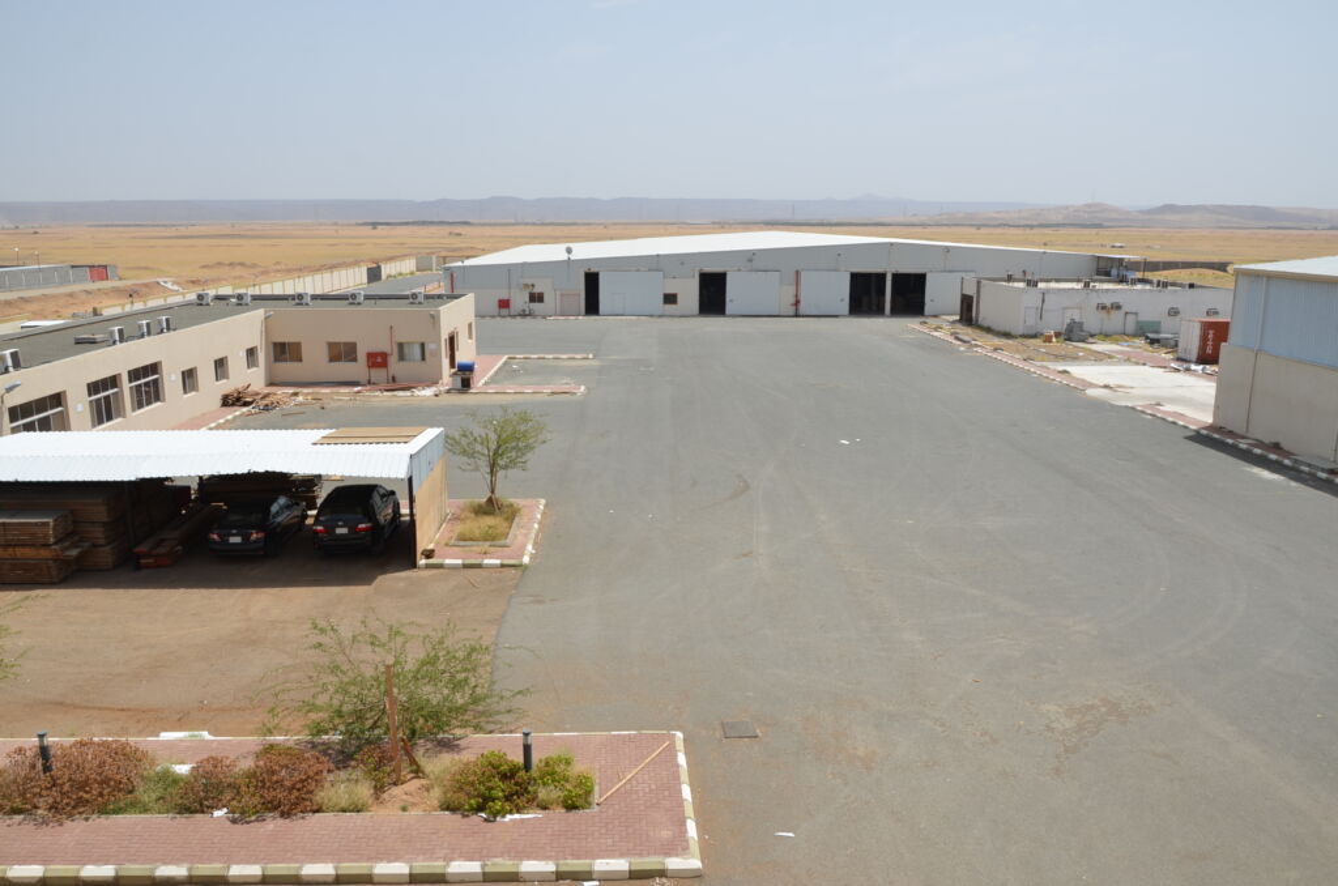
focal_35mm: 27
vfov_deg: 47.7
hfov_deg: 67.5
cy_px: 443
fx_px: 1001
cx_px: 669
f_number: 9
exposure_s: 1/320
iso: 100
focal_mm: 18
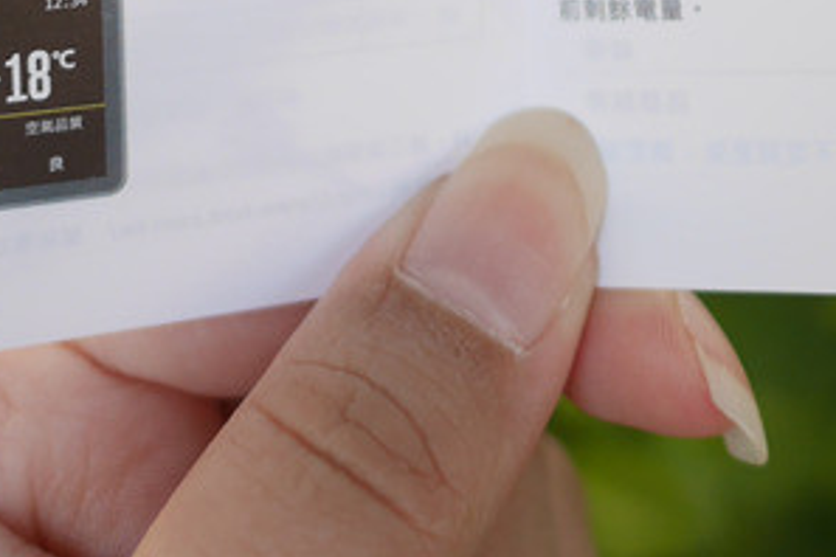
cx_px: 622
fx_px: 2438
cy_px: -278
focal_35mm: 105
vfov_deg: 12.4
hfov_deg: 19.3
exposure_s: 1/160
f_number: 2
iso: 200
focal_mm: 15
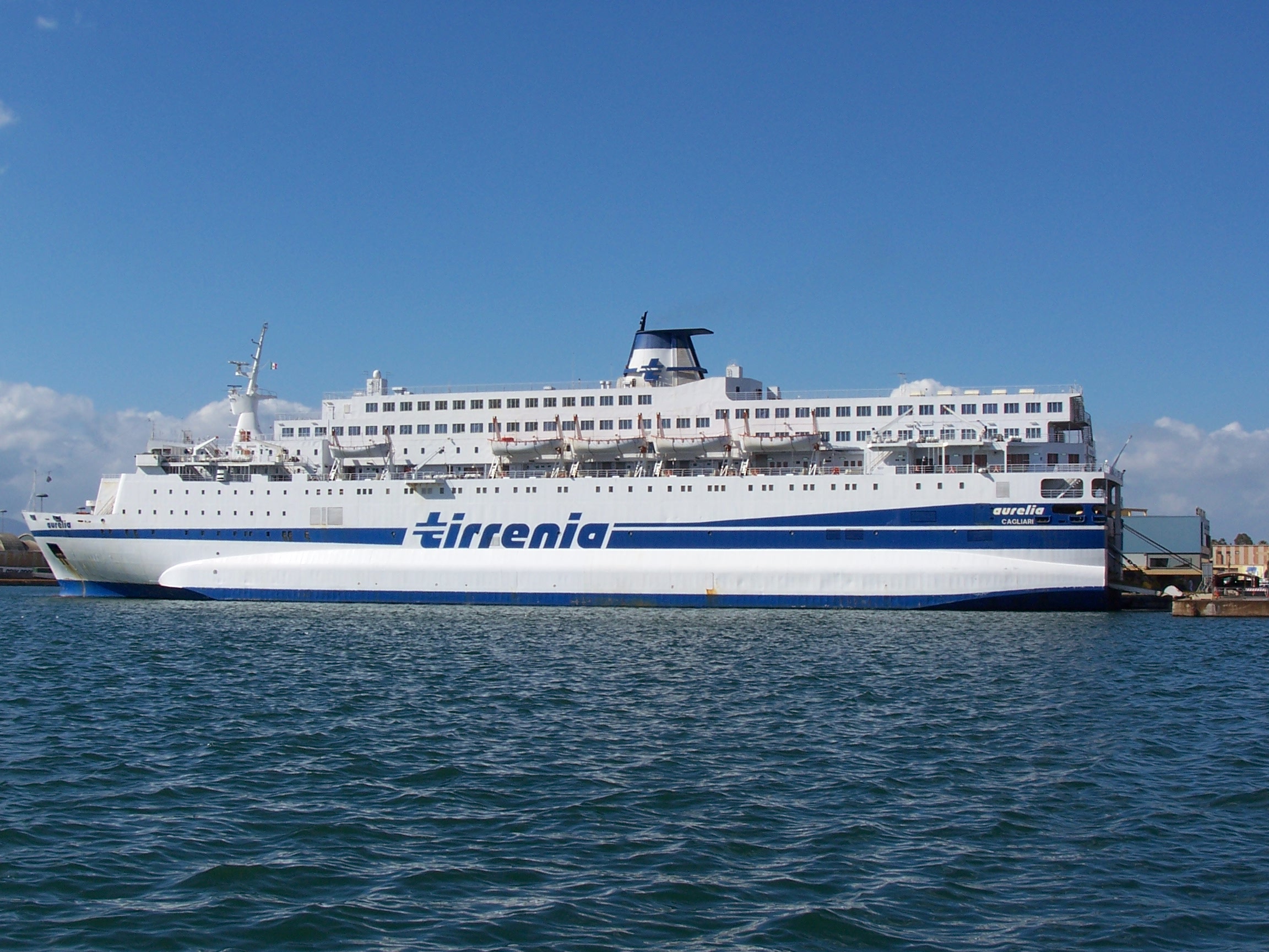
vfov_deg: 29.1
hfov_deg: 38.2
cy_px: 476
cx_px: 634
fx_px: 1833
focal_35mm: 50
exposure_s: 1/500
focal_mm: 8.6
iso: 80
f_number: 6.7
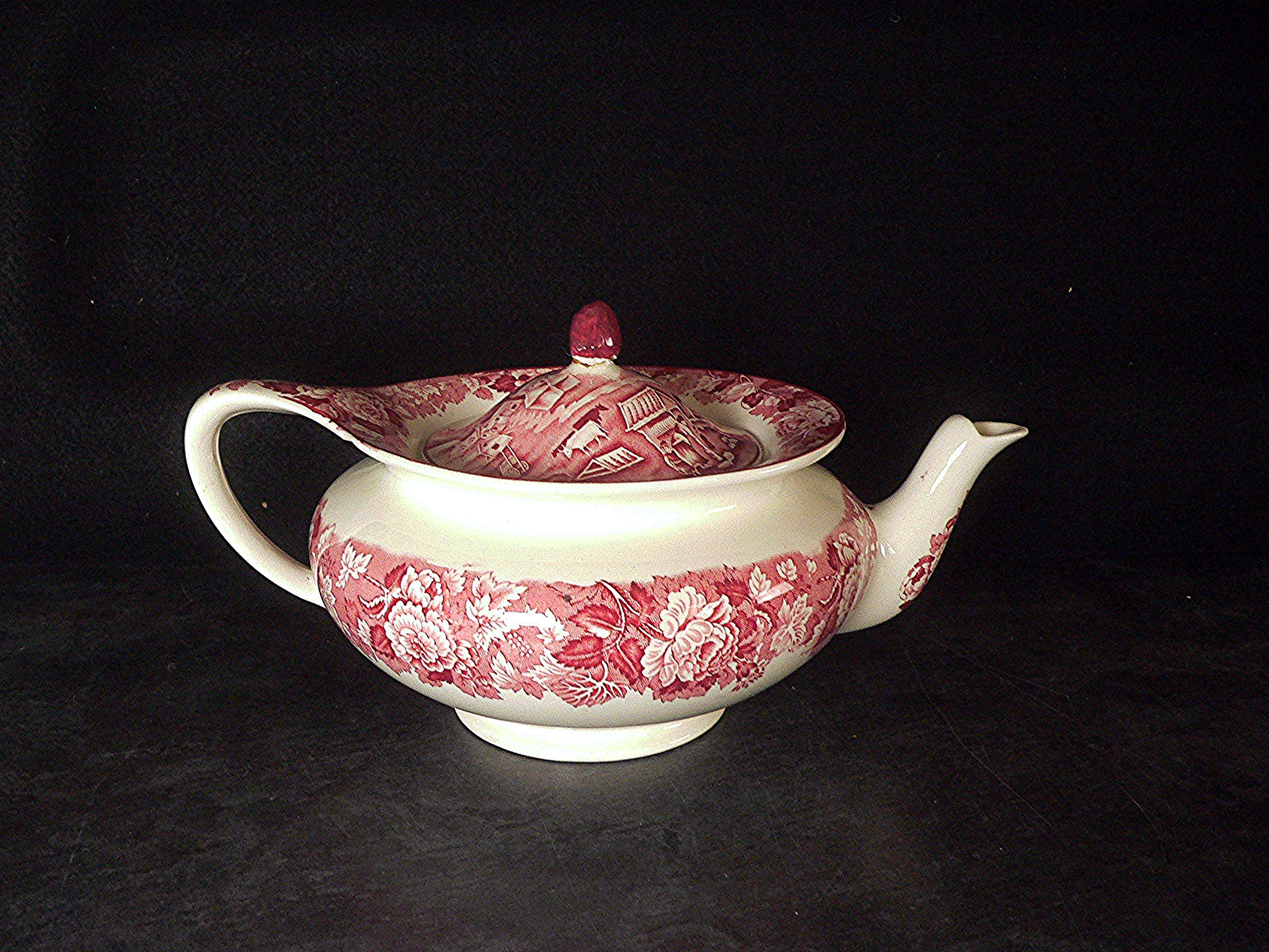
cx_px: 634
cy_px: 476
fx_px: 1320
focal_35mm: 36
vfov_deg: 39.7
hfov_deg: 51.4
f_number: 2.8
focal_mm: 6
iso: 400
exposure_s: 1/15
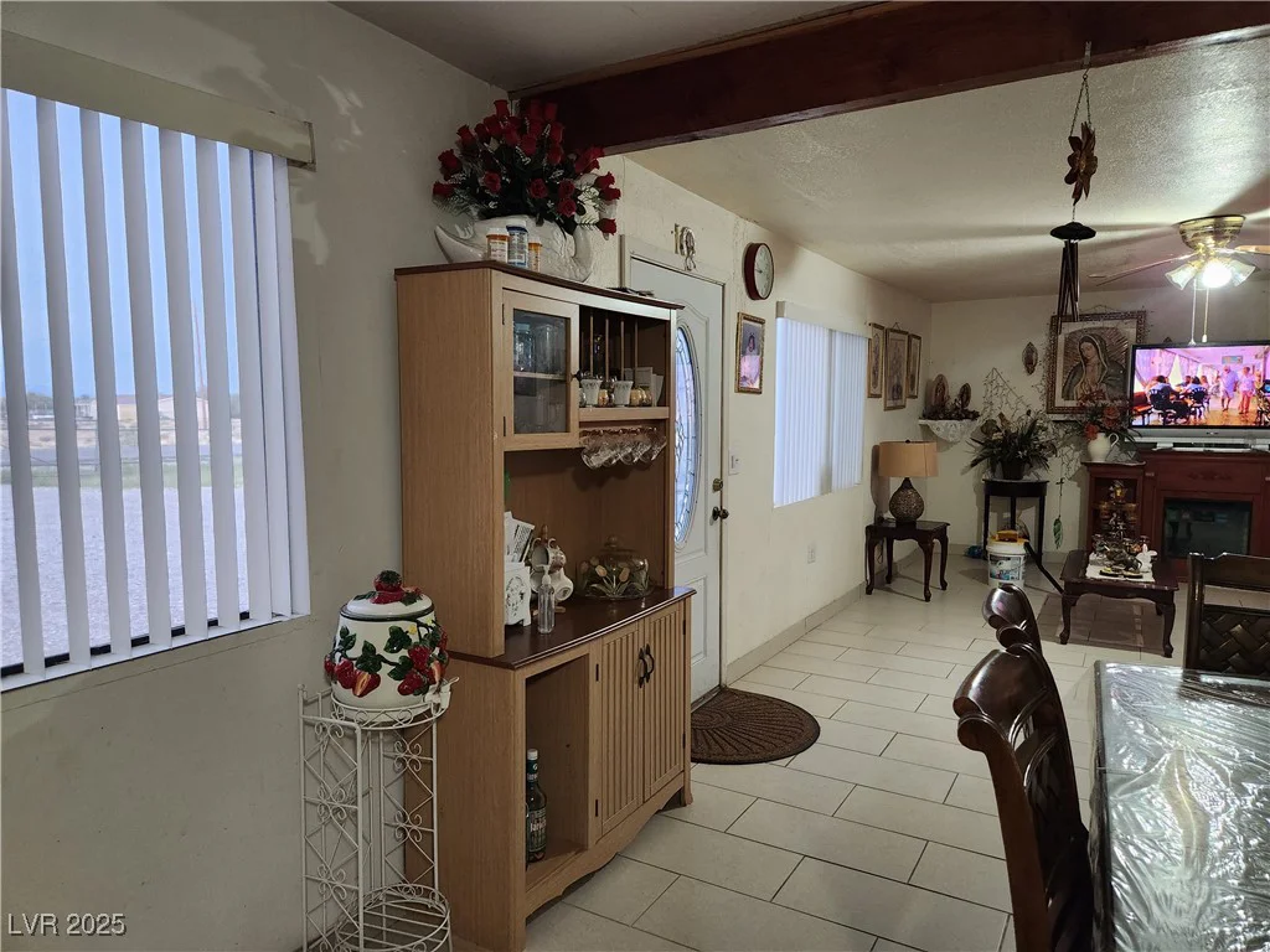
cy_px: 476
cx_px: 635
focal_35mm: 23
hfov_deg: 73.9
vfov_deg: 58.9
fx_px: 844
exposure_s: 1/120
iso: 640
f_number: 1.8
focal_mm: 5.4
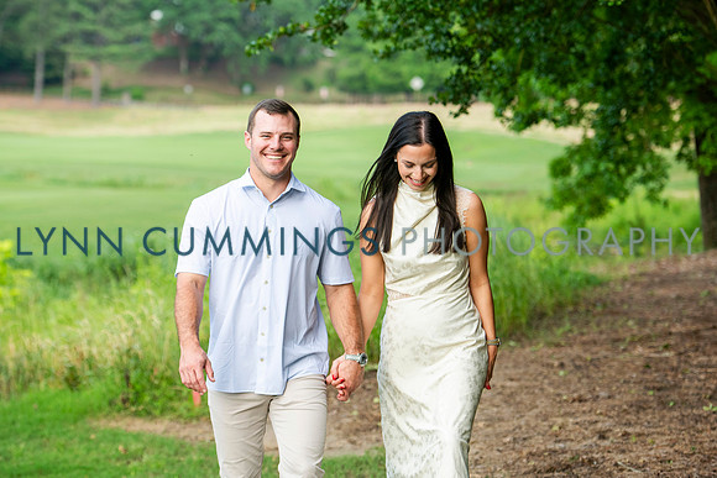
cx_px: 334
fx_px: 2311
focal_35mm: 116
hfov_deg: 17.6
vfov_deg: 11.8
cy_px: 204
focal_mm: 100
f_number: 3.5
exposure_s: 1/640
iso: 250
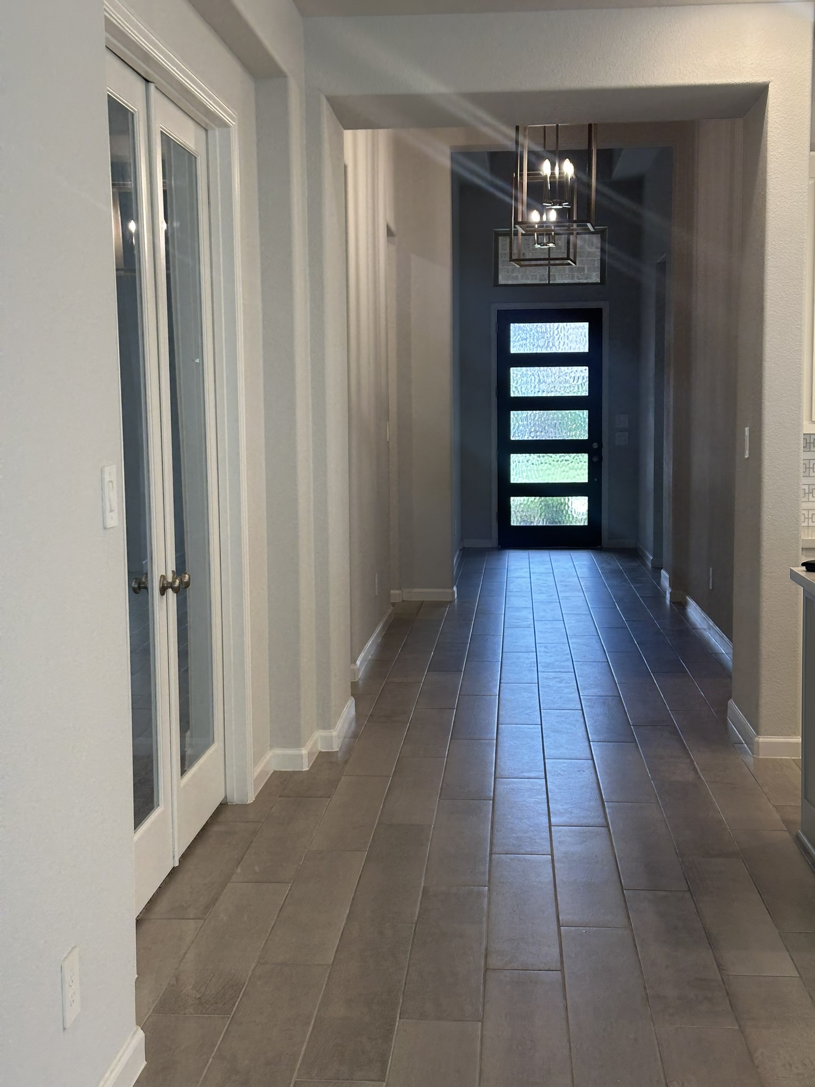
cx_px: 408
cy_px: 544
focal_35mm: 48
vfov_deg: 39.7
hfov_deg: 30.3
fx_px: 1507
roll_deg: -1.0
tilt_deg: -4.2
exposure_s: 1/120
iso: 80
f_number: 1.78
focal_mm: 6.86
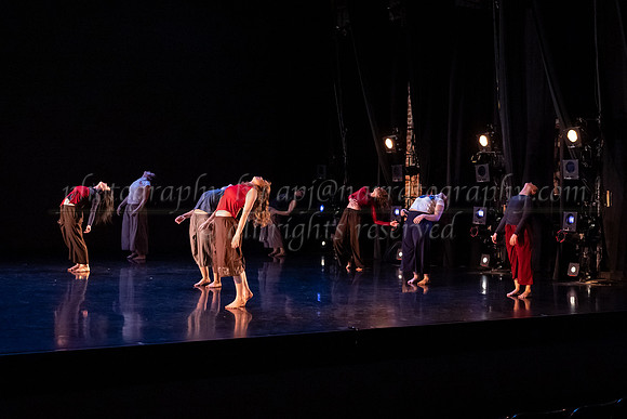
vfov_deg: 24.9
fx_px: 946
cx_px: 393
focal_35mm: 54
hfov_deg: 36.4
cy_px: 165
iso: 4000
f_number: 4
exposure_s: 1/400
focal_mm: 43
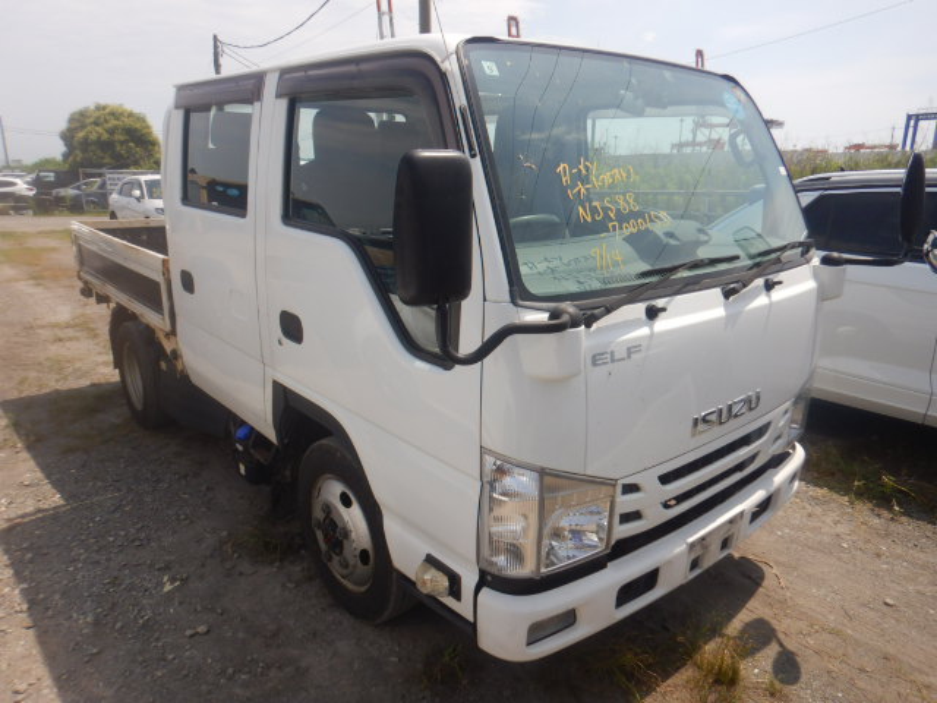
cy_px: 352
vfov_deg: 56.8
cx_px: 468
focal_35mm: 24
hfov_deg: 71.6
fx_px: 650
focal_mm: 4.3
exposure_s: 1/320
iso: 125
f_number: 2.8
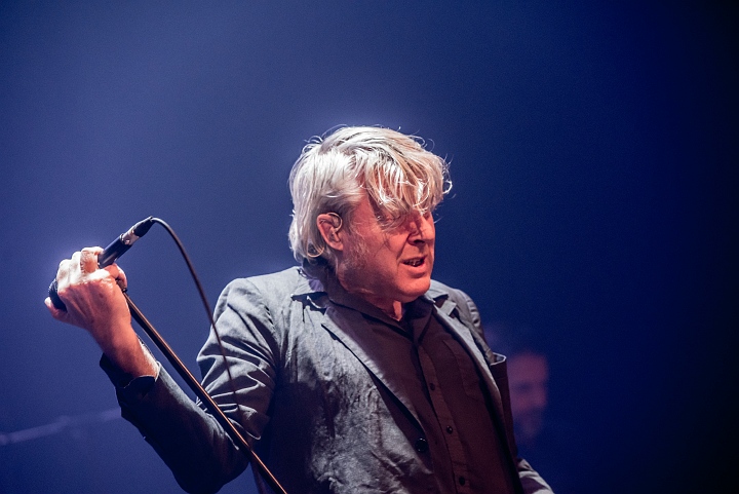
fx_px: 3492
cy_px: 247
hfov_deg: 12.1
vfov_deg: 8.1
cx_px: 370
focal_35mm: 170
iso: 4000
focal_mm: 170
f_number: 4.5
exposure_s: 1/80
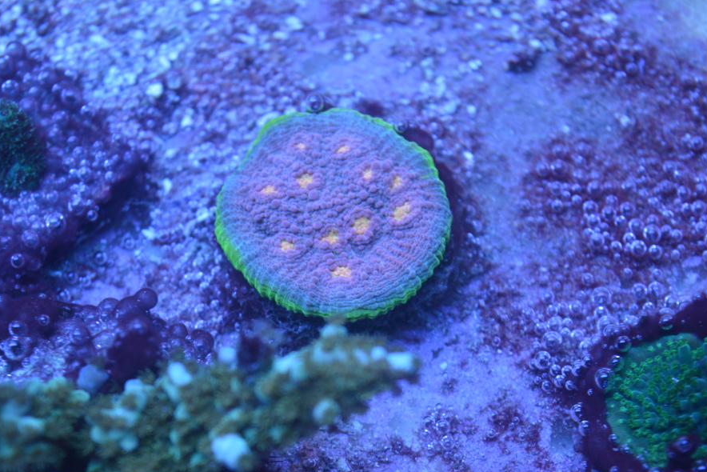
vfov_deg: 15.3
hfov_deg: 22.7
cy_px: 250
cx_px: 364
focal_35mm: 90
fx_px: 1759
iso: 200
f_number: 5.6
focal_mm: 55
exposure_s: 1/30
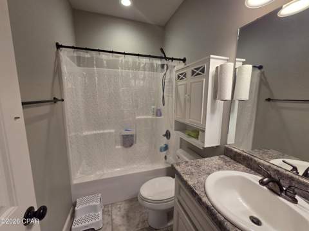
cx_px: 154
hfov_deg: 106.2
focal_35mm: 13
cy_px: 116
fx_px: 116
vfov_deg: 89.8
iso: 320
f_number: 2.2
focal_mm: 2.2
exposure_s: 1/120
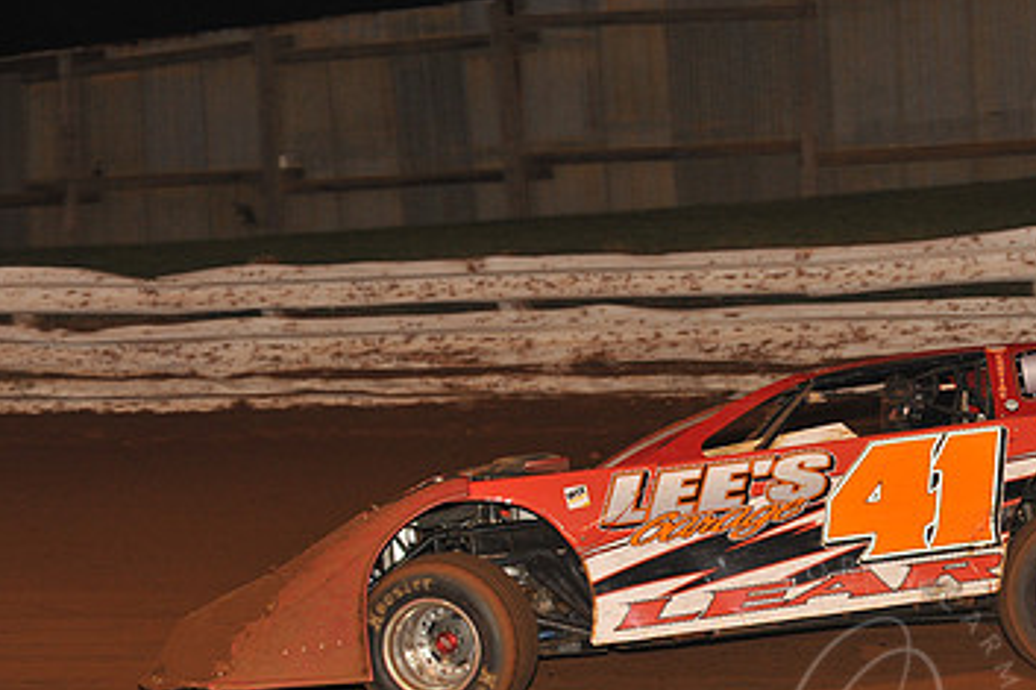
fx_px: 5292
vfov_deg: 7.5
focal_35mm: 184
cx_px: 848
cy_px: 464
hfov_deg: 11.1
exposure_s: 1/320
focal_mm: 112
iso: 1250
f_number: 6.3
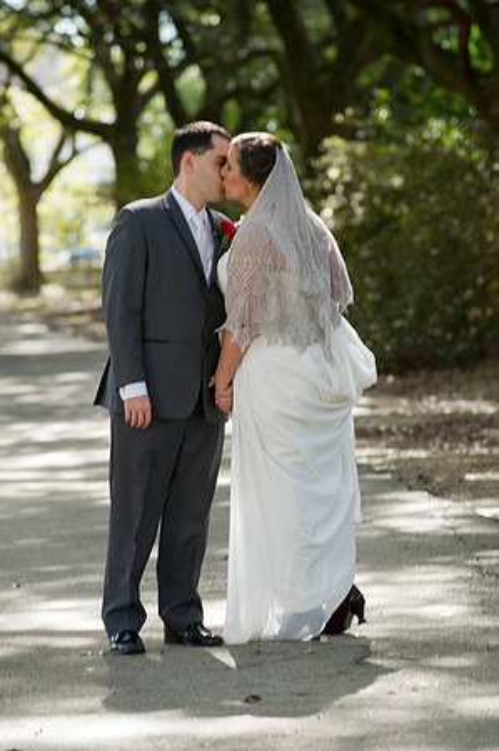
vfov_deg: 10.3
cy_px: 376
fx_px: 4168
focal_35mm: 200
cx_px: 250
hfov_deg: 6.9
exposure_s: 1/125
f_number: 4
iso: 320
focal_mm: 200
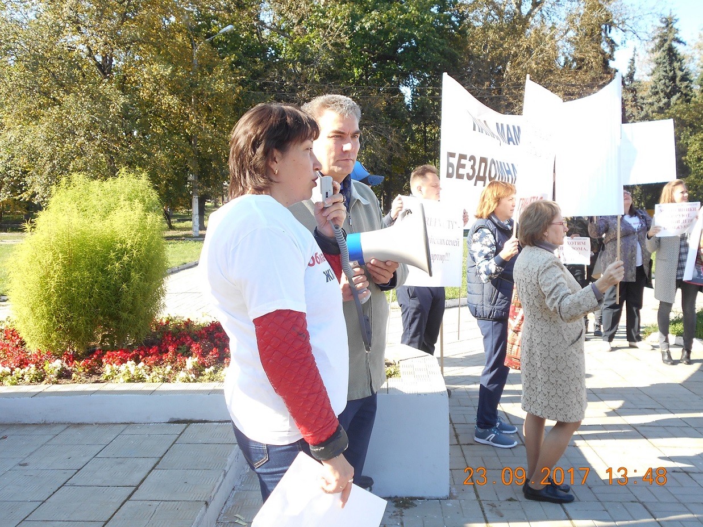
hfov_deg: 54.0
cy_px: 264
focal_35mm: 34
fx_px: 691
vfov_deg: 41.8
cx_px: 352
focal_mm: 5.8
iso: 80
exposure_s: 1/160
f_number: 3.6
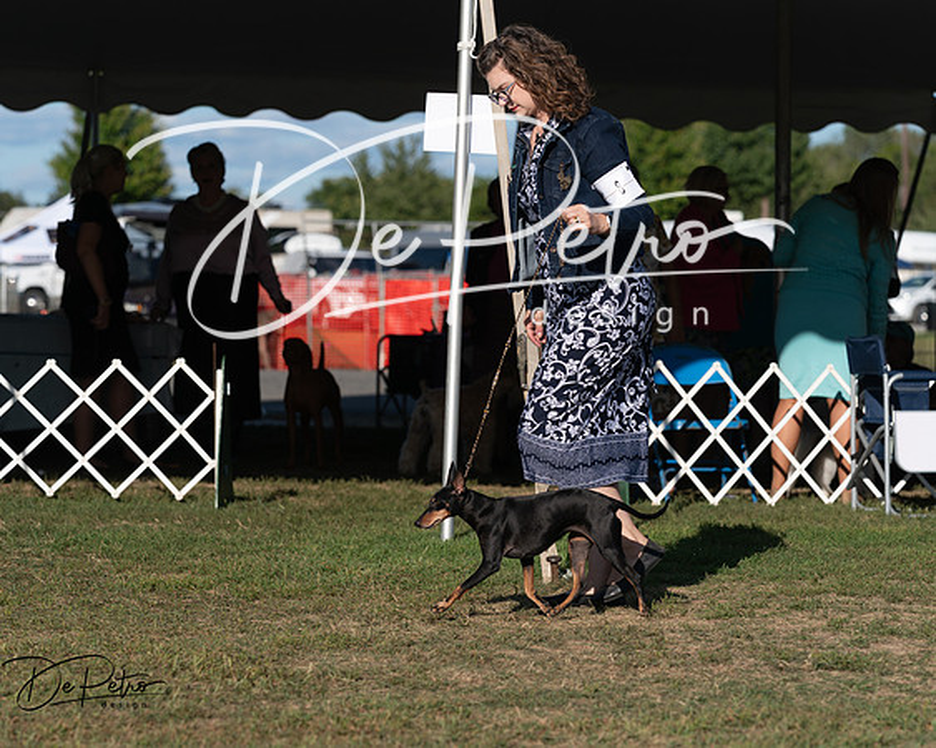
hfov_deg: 14.4
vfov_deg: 11.5
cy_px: 374
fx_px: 3711
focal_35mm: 134
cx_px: 468
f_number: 4.5
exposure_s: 1/1250
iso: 100
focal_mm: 119
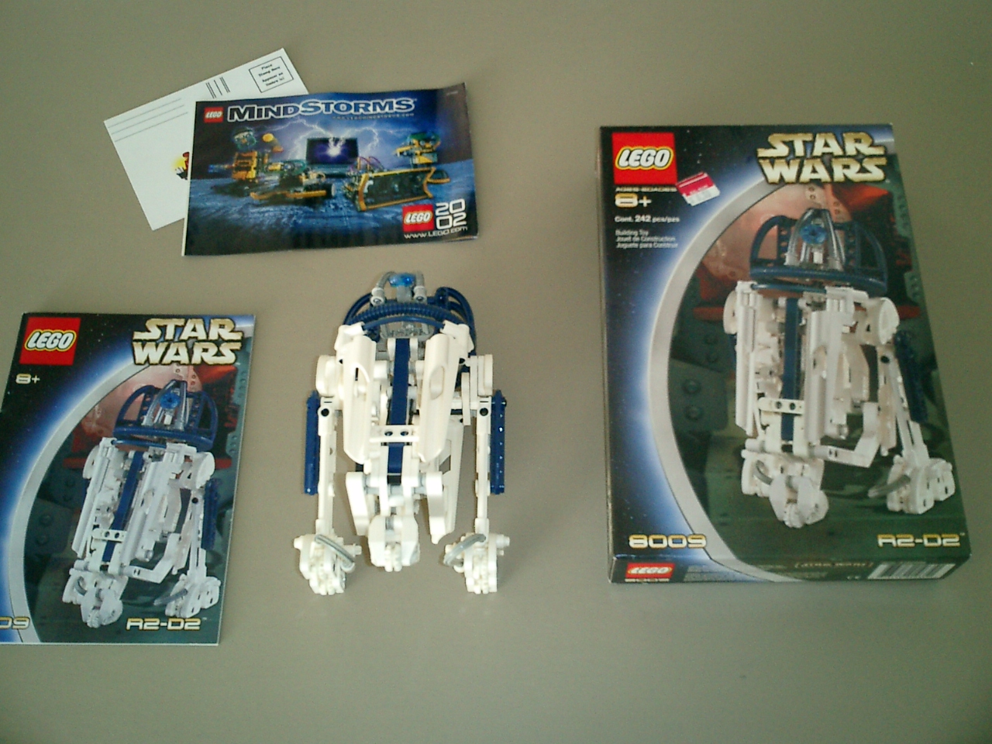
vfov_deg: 39.7
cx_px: 496
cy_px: 372
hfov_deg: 51.4
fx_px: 1032
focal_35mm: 36
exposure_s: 1/30
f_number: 3.2
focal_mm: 7.5
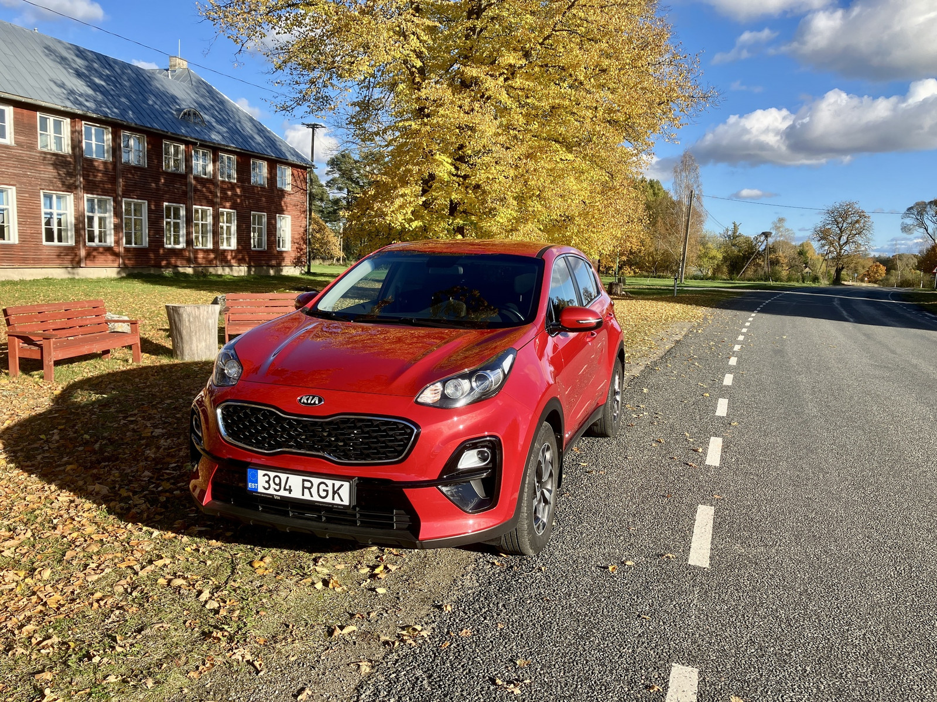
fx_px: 758
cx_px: 468
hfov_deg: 63.4
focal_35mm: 28
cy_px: 351
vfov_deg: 49.7
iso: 32
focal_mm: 3.99
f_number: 1.8
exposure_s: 1/883
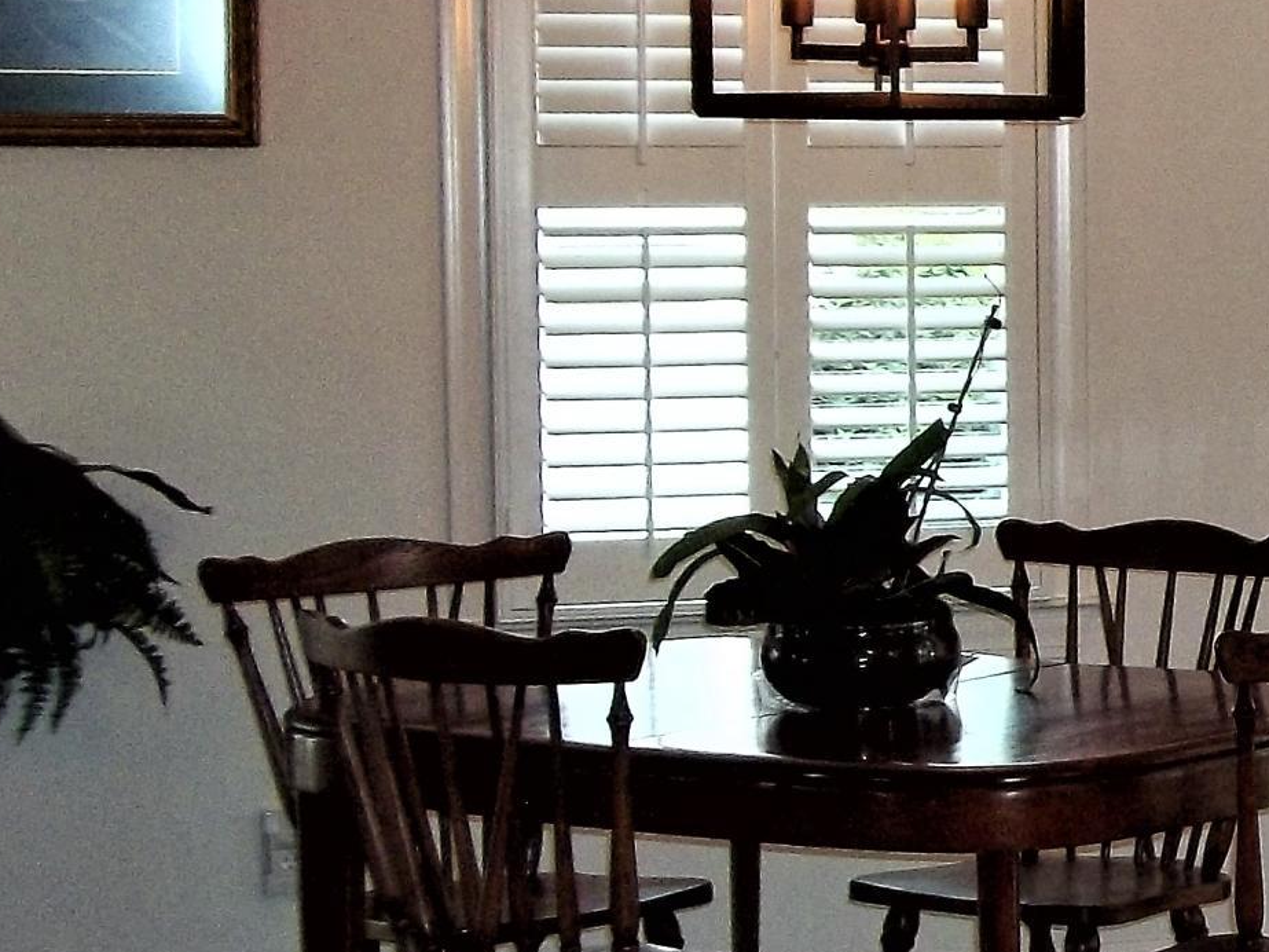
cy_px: 385
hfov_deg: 16.9
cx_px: 1974
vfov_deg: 14.2
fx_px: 3812
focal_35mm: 104
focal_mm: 5.7
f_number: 2.9
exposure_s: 1/50
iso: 160
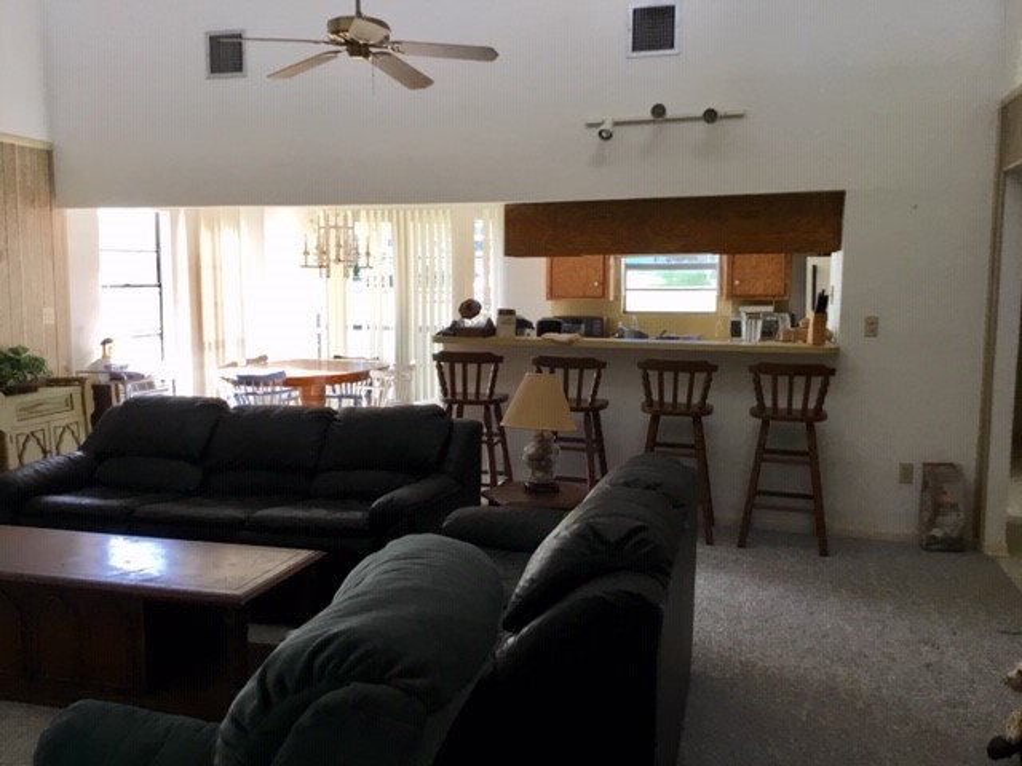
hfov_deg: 58.4
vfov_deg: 45.4
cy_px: 383
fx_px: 915
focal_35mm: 31
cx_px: 511
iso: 25
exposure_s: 1/40
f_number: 2.4
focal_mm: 3.3
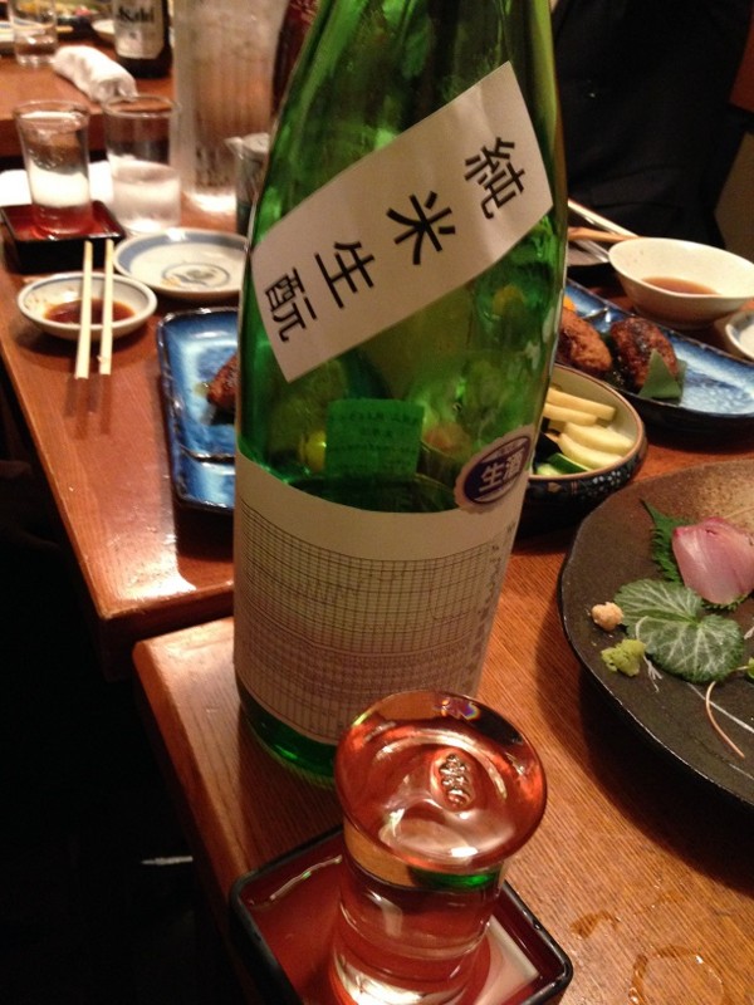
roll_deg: -5.4
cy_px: 502
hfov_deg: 42.9
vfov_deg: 55.4
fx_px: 958
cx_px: 377
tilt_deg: -33.0
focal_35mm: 33
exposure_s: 1/20
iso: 400
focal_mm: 4.12
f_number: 2.4
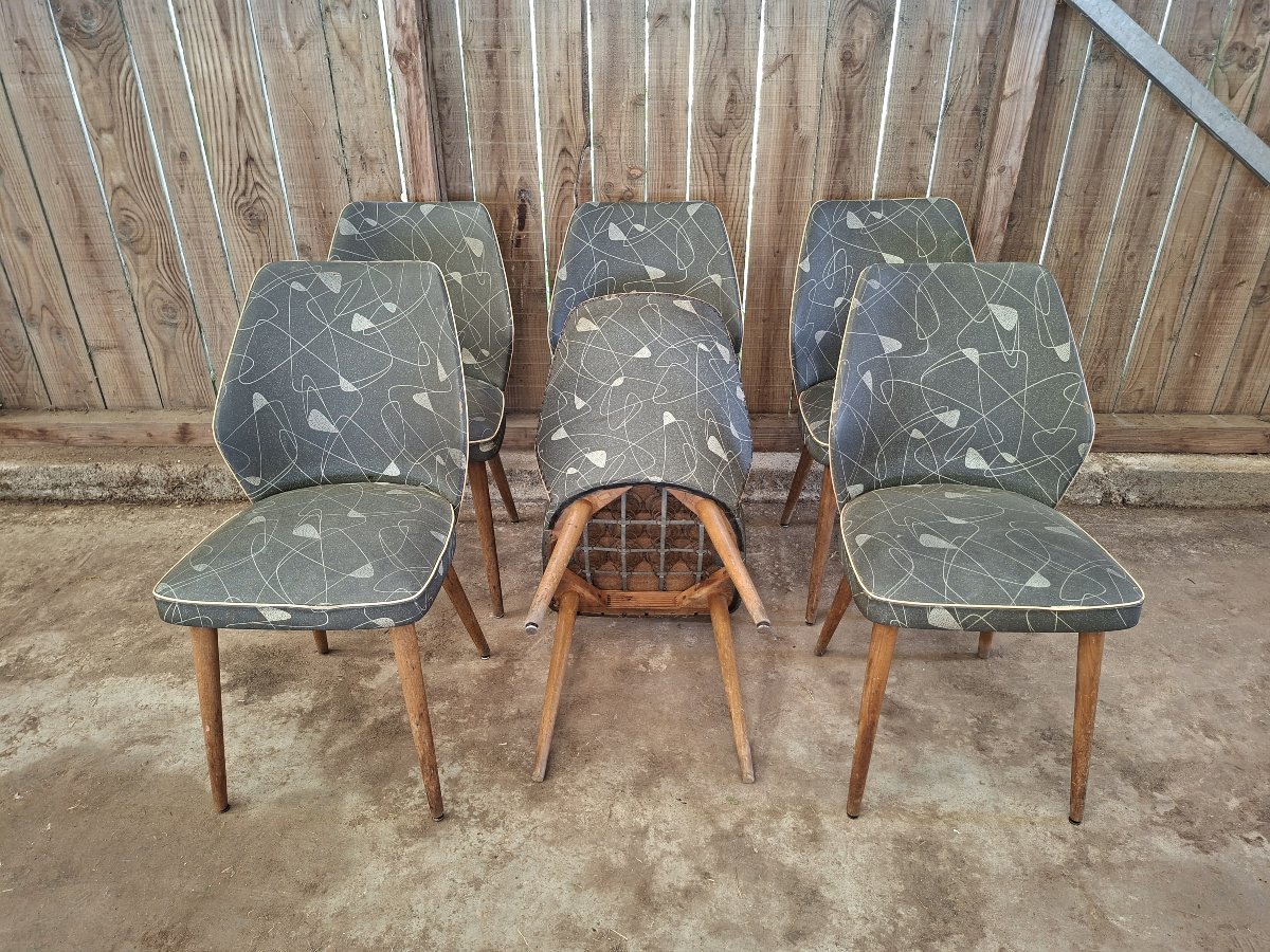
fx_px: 844
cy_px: 476
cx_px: 635
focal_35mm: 23
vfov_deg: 58.9
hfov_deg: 73.9
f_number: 1.8
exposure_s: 1/50
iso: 200
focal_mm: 5.54
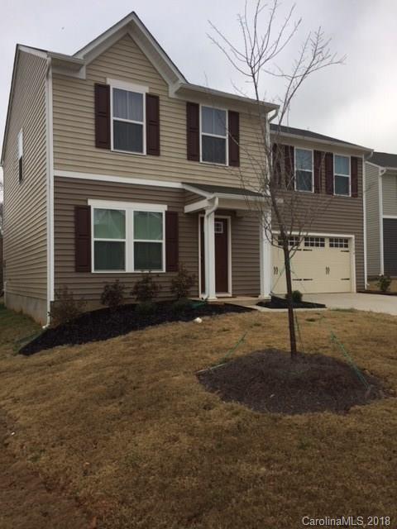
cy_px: 264
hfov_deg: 48.2
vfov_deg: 61.7
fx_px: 443
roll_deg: -0.3
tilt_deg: +3.5
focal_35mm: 29
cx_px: 198
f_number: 2.2
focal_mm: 4.15
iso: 32
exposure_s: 1/542
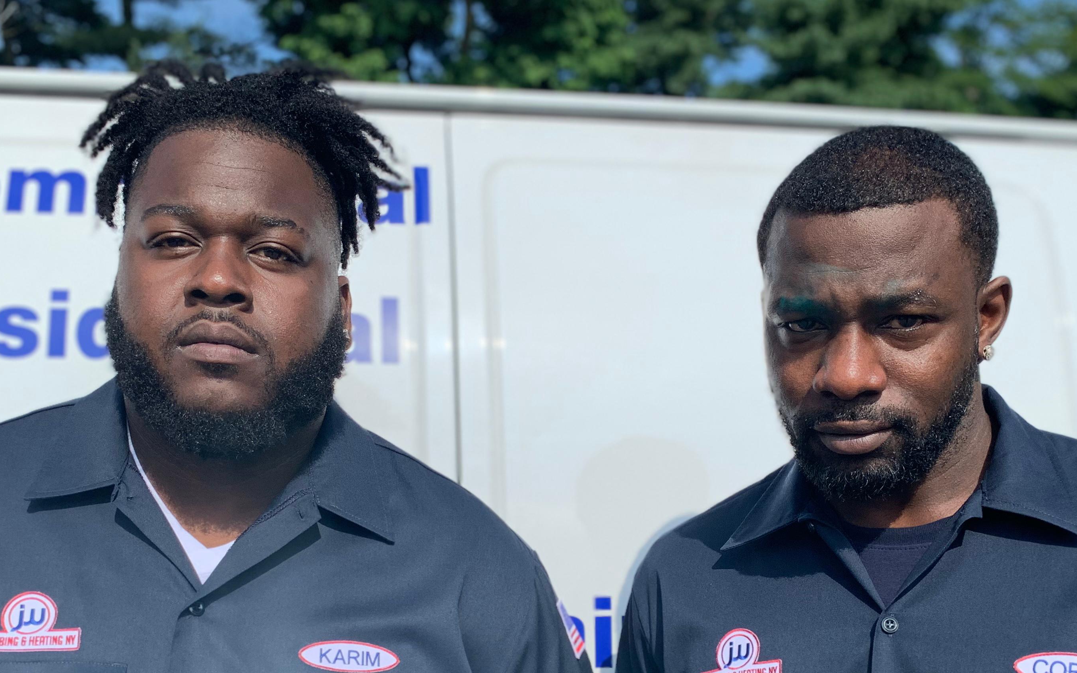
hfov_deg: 48.2
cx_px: 570
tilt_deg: -6.5
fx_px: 1203
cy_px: 569
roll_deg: +0.4
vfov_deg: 30.3
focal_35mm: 41
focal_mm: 4.25
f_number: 1.8
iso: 25
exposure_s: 1/2611
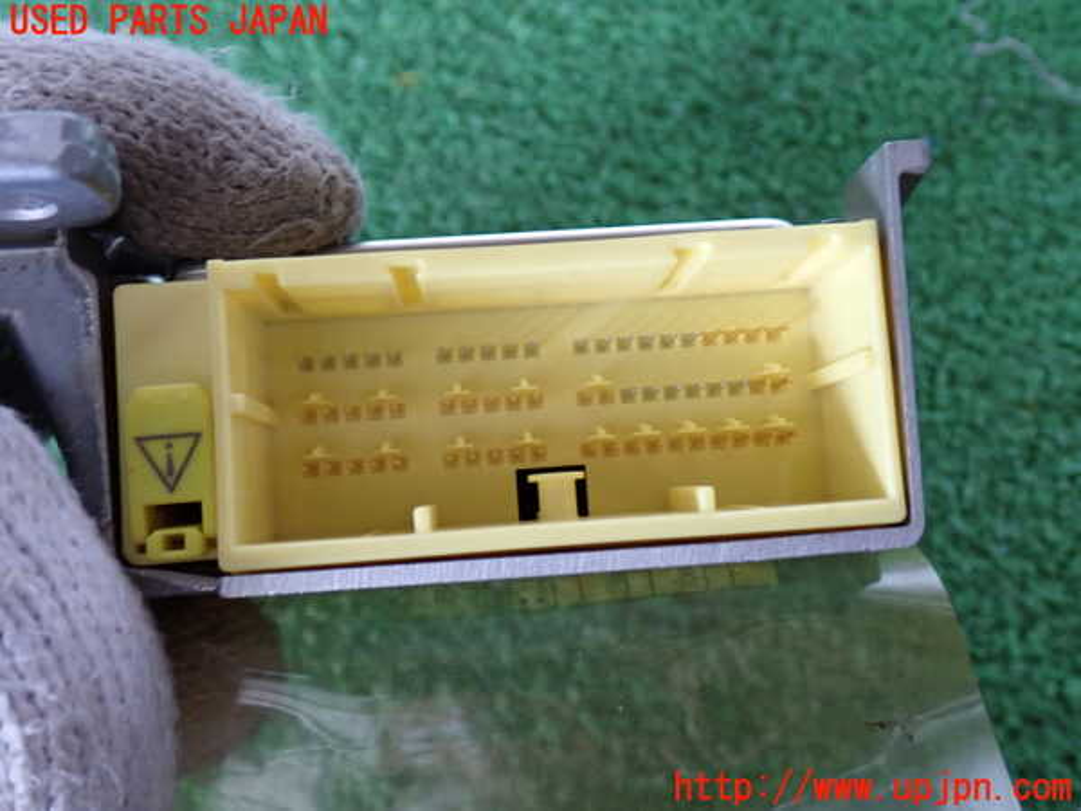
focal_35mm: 36
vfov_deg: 39.7
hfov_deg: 51.4
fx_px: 1124
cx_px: 540
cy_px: 406
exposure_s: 1/40
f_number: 2.5
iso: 250
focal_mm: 6.37
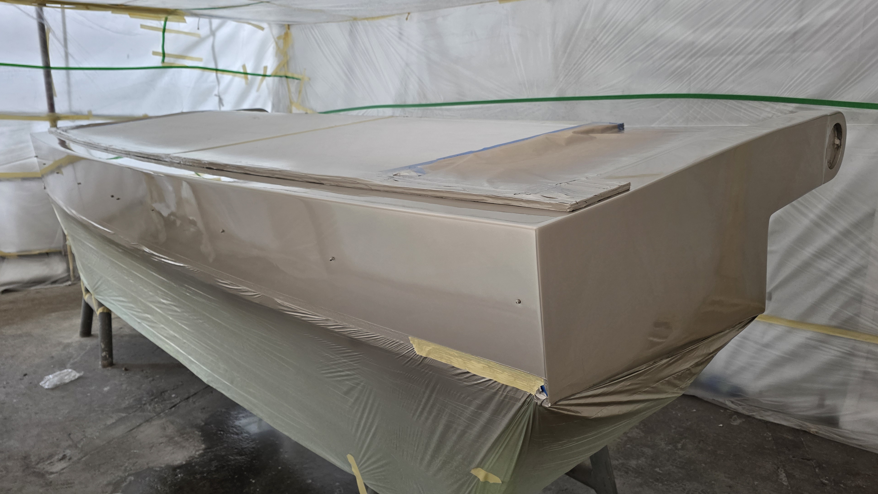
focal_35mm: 26
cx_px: 453
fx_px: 605
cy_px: 243
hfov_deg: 71.9
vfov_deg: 44.4
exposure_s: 1/180
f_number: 1.7
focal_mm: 6.3
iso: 160
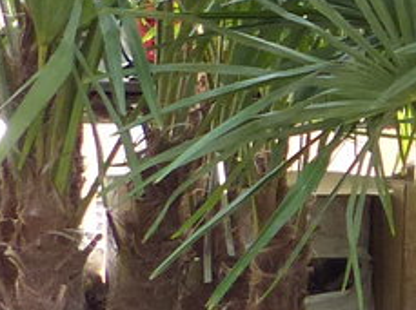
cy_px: 94
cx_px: 752
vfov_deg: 8.5
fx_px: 2100
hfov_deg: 10.6
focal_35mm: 175
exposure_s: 1/60
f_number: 2.8
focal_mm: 4.5
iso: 250
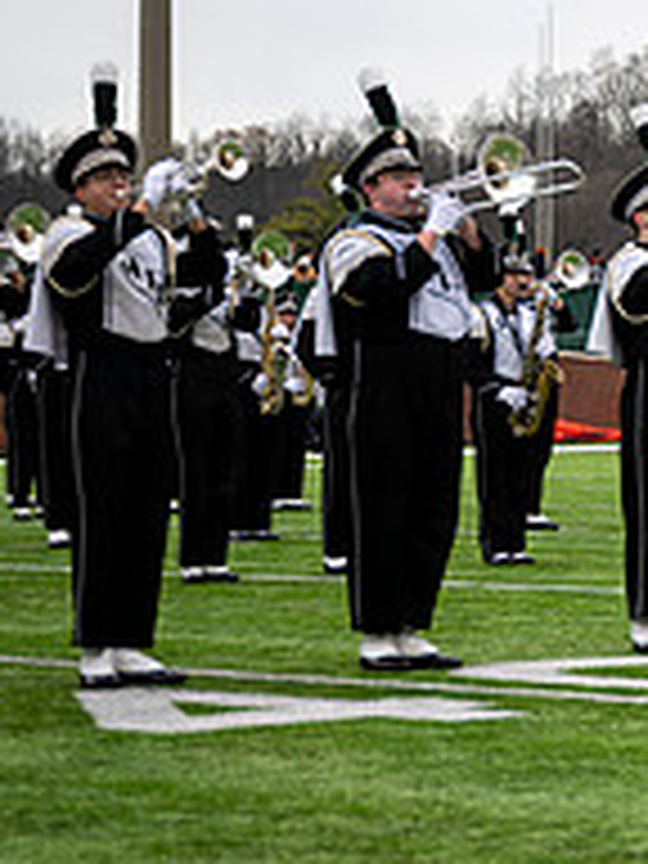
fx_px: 4068
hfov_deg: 8.8
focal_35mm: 163
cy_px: 214
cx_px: 1130
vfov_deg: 12.1
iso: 100
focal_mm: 56
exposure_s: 1/500
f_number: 2.8
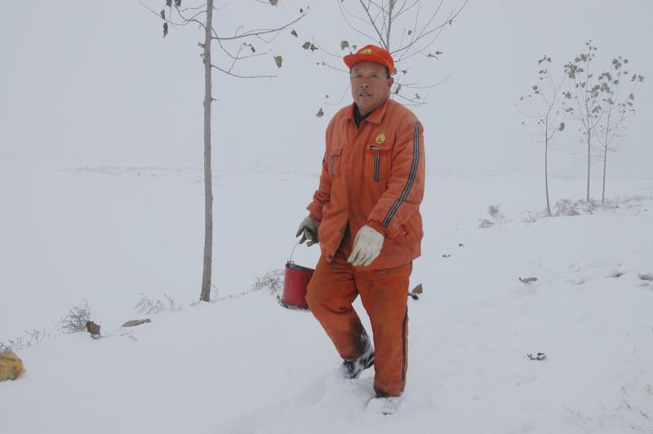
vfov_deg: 43.5
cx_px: 326
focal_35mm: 30
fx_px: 544
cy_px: 217
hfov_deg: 62.0
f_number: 10
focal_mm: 20
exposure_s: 1/400
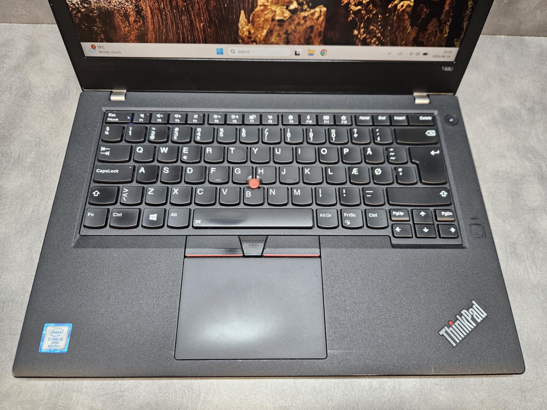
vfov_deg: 58.9
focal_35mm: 23
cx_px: 274
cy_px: 205
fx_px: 363
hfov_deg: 73.9
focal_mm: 5.4
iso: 250
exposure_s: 1/101
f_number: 1.8
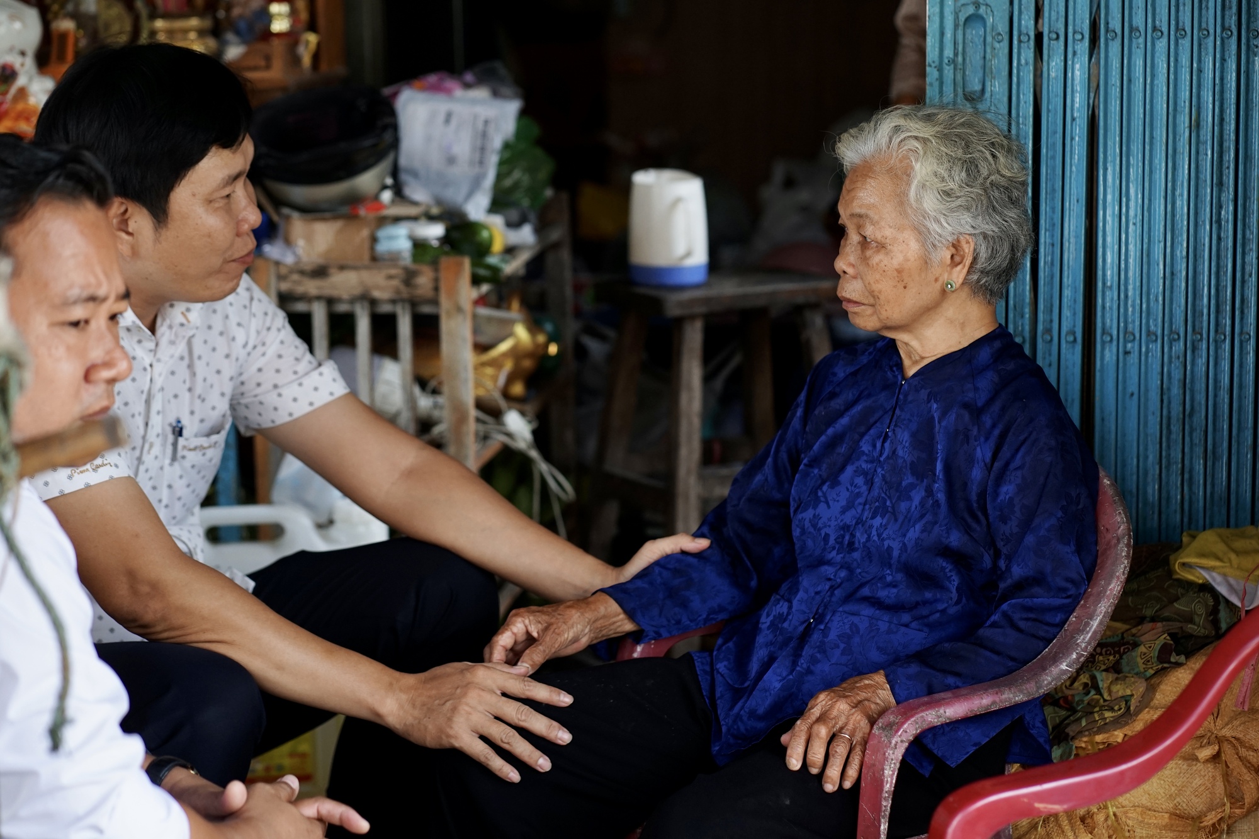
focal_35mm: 85
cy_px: 420
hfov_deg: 23.9
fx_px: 2972
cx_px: 630
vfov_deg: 16.1
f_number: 3.5
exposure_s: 1/500
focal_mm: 85
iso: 640
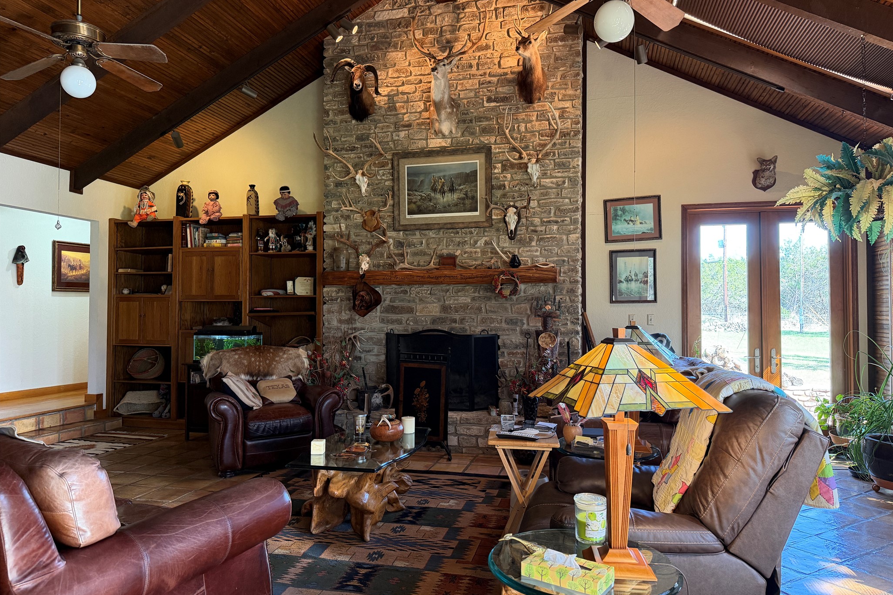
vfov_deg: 51.3
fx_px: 620
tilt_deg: +1.0
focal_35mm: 25
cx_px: 446
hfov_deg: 71.5
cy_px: 298
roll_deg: -0.3
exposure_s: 1/60
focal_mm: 6.76
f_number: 1.78
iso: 320
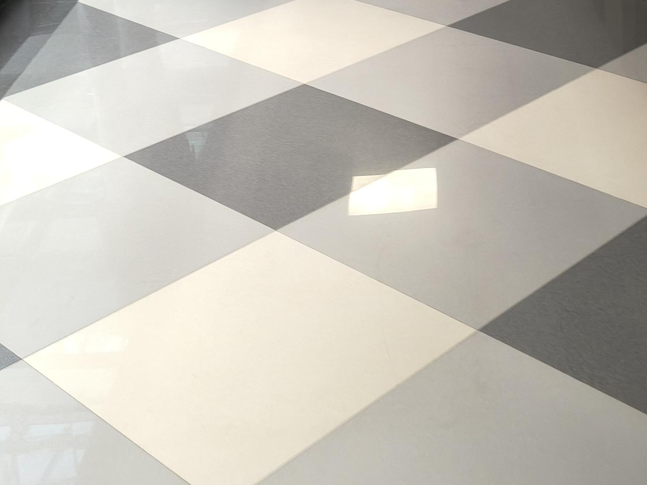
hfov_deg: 28.3
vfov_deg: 20.6
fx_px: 1252
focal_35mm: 67
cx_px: 529
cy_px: -79
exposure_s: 1/100
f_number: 1.8
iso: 574
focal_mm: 5.56
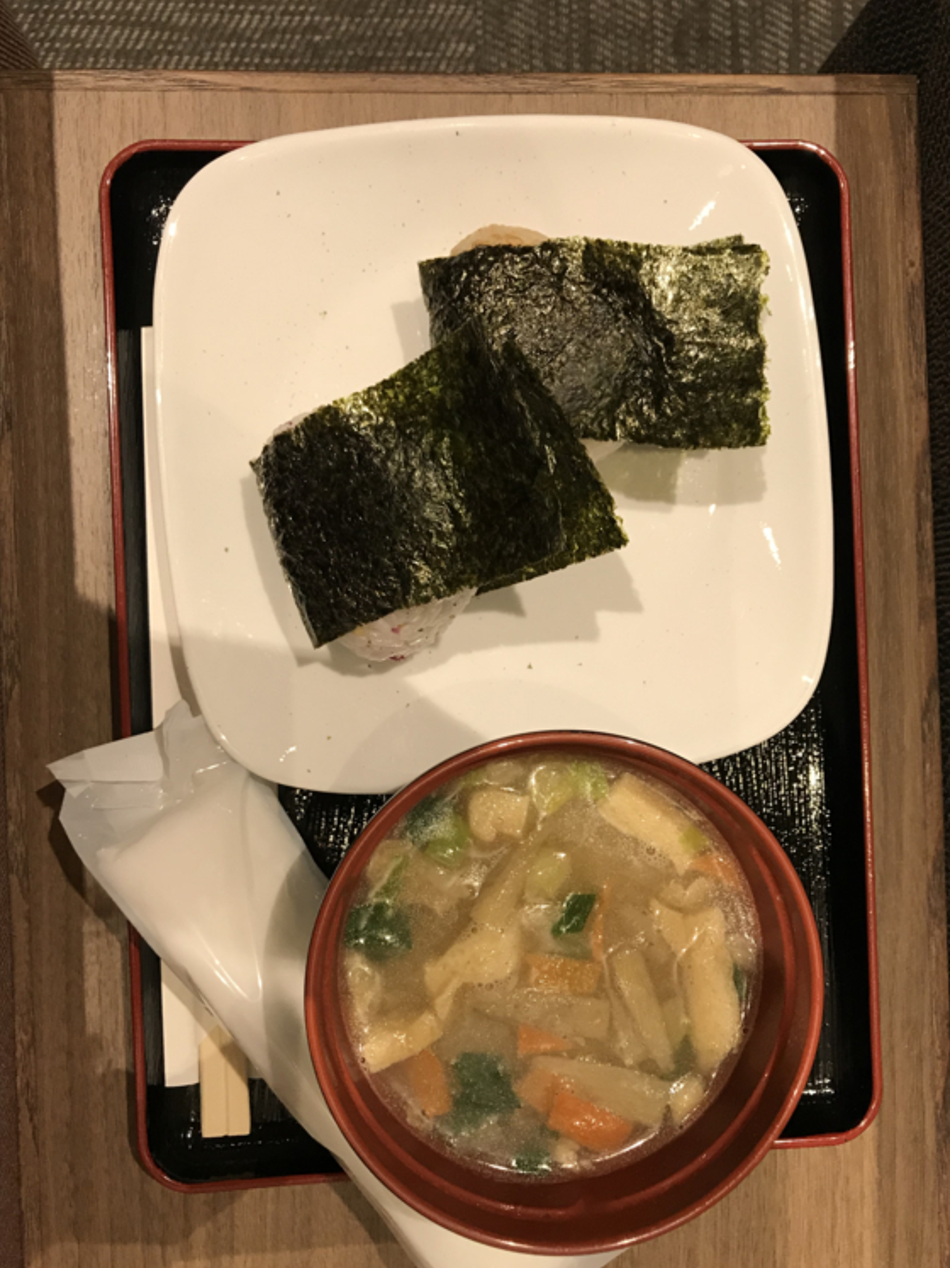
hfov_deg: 46.8
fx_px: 1098
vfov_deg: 60.0
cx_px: 470
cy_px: 659
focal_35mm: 30
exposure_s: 1/30
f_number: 1.8
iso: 40
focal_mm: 3.99
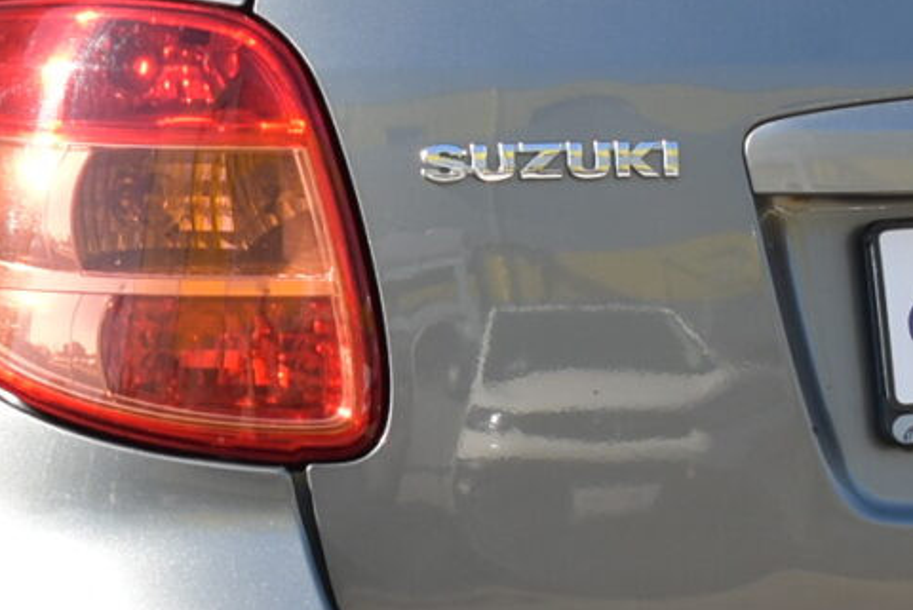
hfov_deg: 6.4
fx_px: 8123
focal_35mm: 320
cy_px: 295
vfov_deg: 4.3
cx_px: 696
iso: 200
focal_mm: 40
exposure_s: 1/400
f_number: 4.8
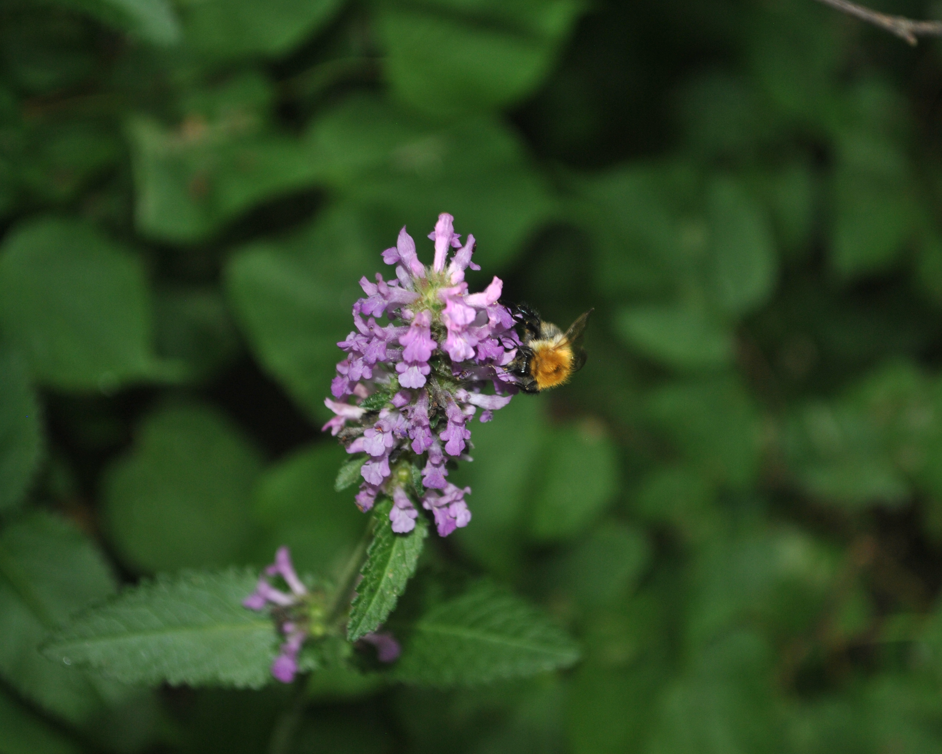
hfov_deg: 20.5
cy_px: 380
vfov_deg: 16.4
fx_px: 2608
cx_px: 508
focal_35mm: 94
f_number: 5.6
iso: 200
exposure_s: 1/60
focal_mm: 55
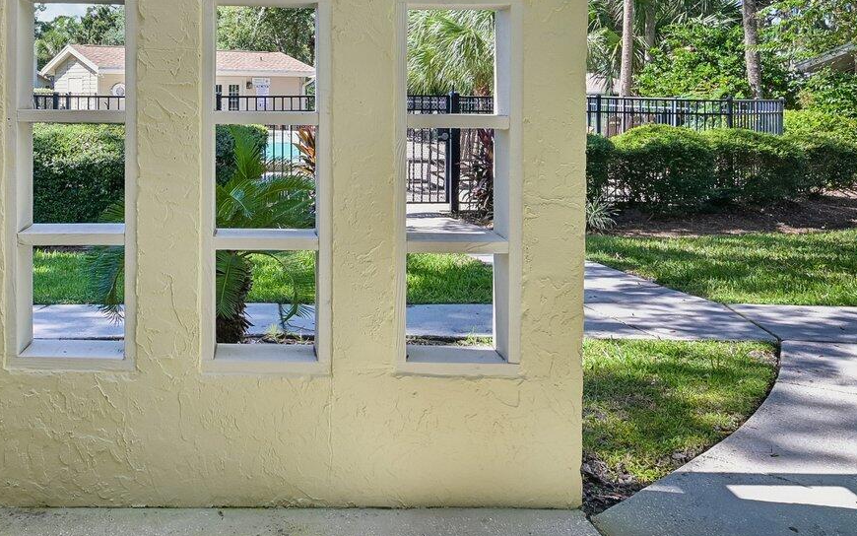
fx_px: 869
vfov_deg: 33.2
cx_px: 272
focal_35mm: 37
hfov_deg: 51.3
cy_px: 102
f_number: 8
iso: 100
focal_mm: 15.5
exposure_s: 1/90
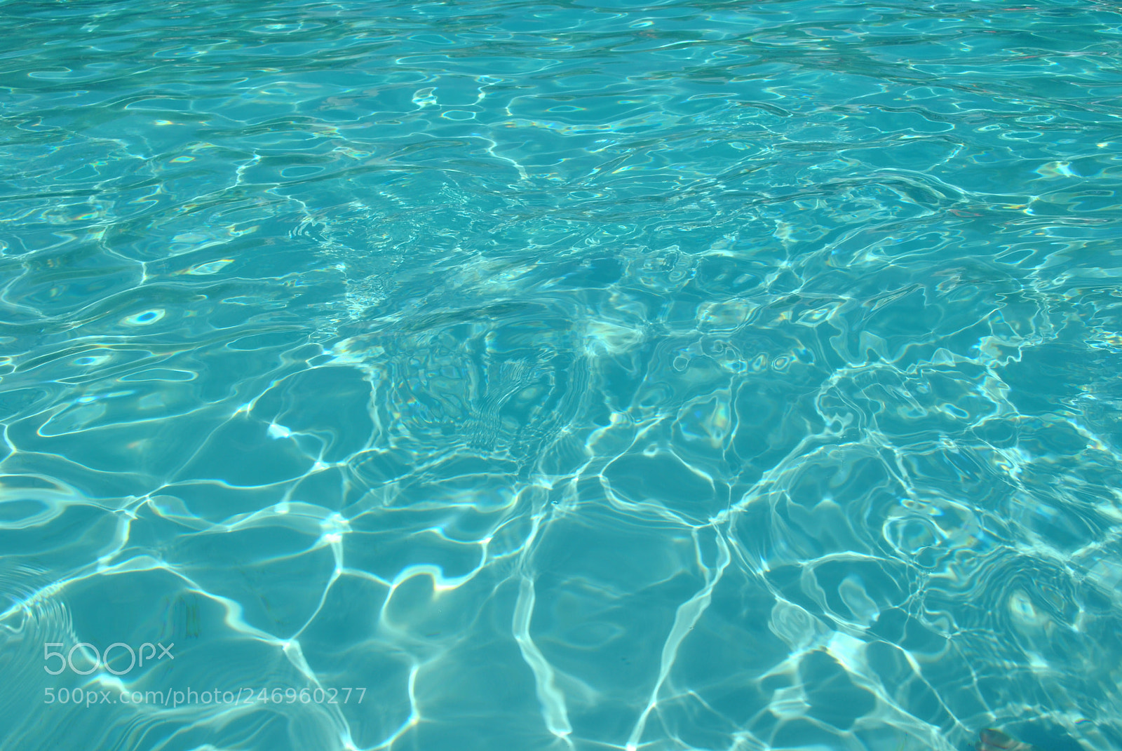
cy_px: 376
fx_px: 1217
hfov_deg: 49.5
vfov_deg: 34.3
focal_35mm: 39
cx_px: 561
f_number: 10
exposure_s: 1/400
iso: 100
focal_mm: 26
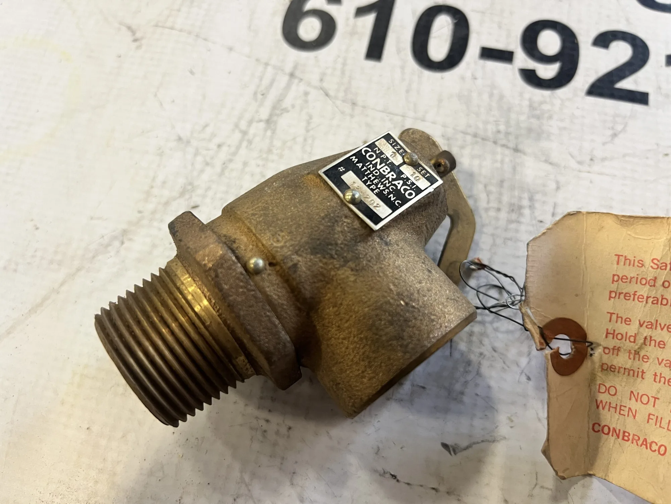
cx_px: 336
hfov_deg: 67.3
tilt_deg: -71.5
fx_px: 504
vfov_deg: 53.1
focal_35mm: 26
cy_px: 252
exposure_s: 1/60
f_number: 1.5
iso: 160
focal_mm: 5.7
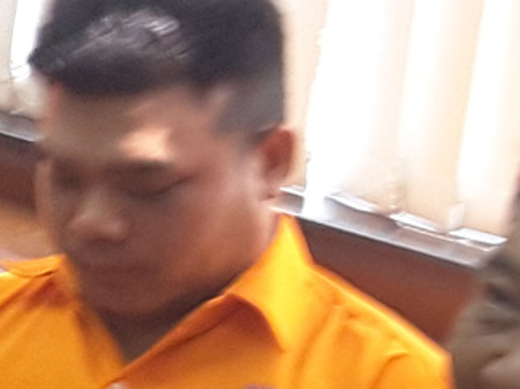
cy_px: 151
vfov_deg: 7.7
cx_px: -1082
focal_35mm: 192
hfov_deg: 8.5
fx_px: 2883
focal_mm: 2.9
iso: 160
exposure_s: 1/25
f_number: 1.9
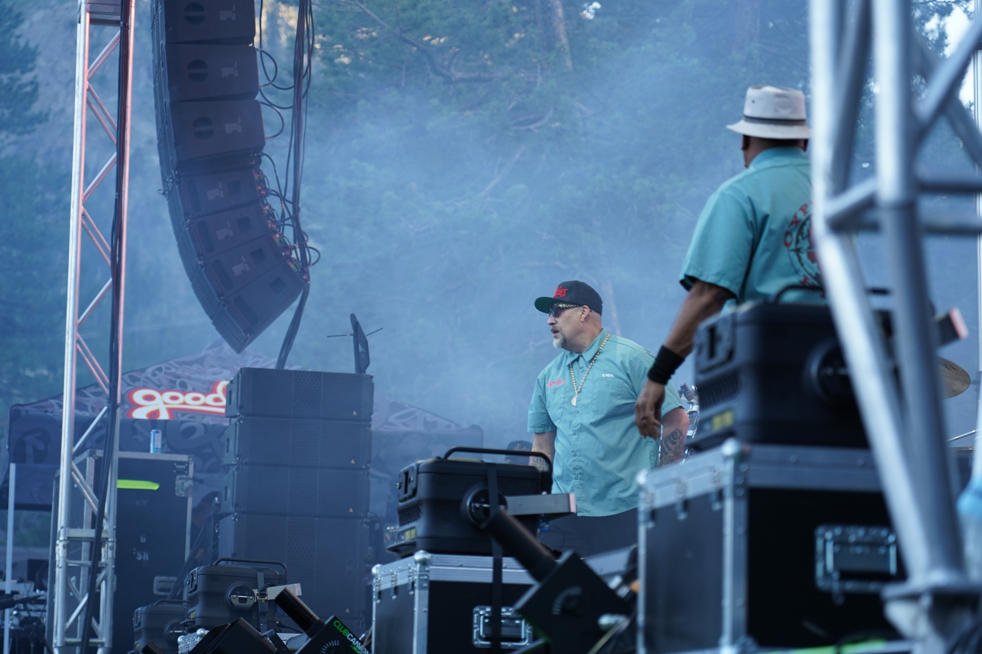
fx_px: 2864
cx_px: 491
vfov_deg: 13.0
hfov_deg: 19.5
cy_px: 327
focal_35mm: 105
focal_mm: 105
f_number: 4
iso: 320
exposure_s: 1/160
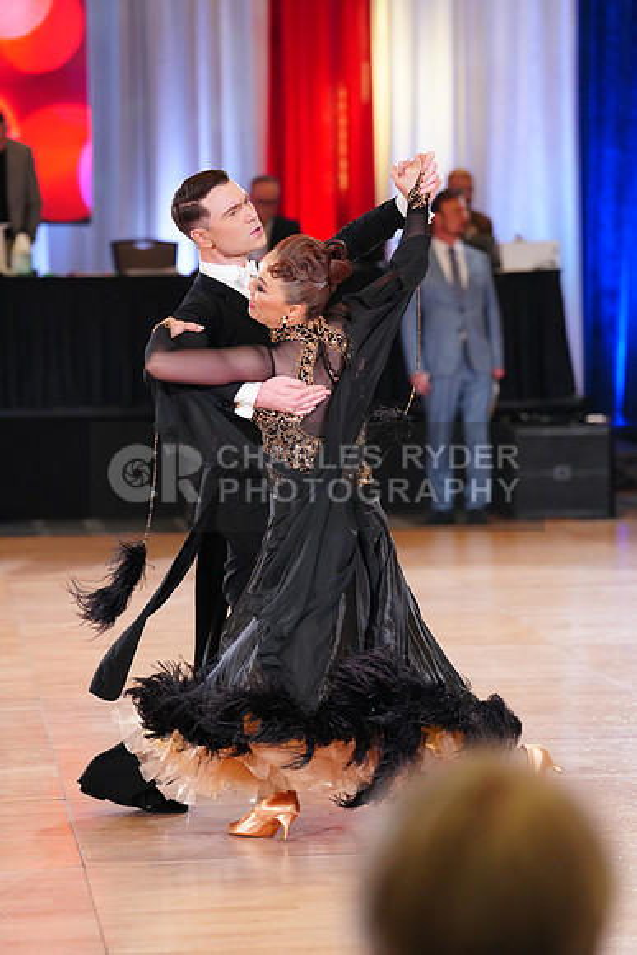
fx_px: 3156
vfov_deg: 17.2
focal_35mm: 119
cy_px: 478
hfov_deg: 11.5
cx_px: 318
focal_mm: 119
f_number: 2.8
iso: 2500
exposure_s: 1/500
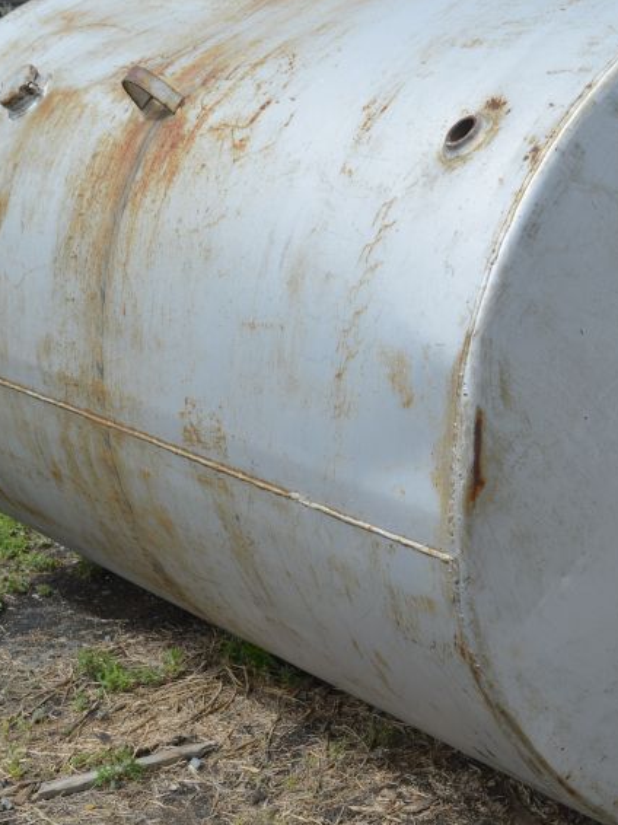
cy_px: 403
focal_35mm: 74
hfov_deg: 19.9
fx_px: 1759
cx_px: 388
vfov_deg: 26.4
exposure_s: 1/250
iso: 100
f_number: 8
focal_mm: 29
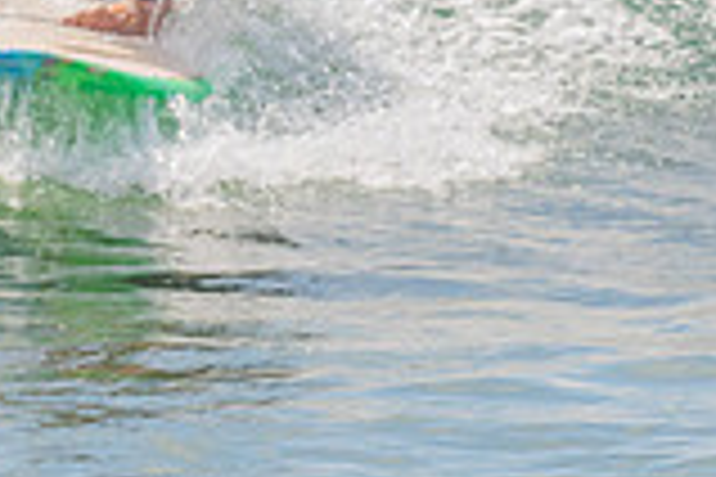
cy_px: -275
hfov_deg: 0.9
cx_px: 30
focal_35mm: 2243
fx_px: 44607
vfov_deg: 0.6
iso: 280
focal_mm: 500
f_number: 5.6
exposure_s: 1/640
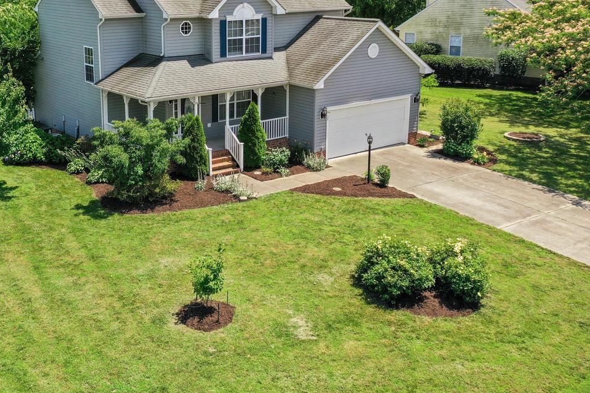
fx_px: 688
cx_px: 208
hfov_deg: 45.8
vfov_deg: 31.5
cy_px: 118
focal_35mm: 42
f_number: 3.5
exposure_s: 1/60
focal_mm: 10.26
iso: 100
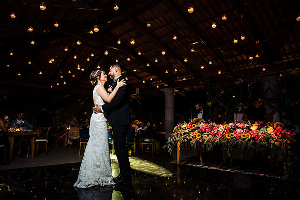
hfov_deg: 72.0
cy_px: 103
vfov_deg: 51.8
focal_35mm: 25
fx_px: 206
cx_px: 145
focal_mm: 24
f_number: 7.1
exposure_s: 1/60
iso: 2000
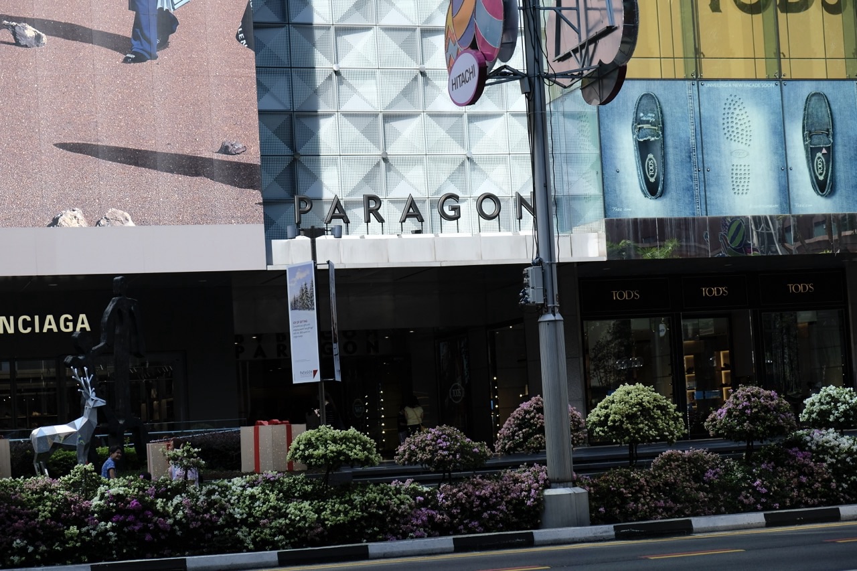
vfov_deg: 18.7
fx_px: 1737
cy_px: 286
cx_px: 428
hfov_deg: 27.7
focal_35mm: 73
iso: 320
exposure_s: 1/1300
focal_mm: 48.4
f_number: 4
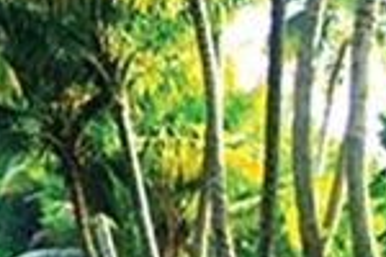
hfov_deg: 11.0
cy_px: 239
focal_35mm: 180
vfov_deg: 7.6
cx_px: -188
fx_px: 1930
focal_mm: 20
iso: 100
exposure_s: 1/45
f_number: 4
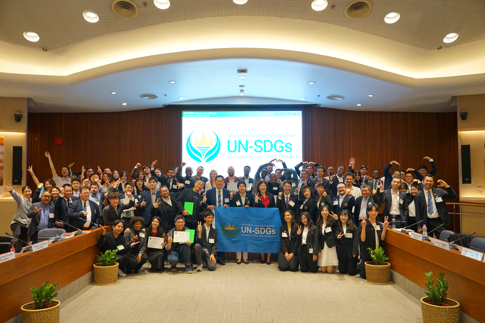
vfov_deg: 43.6
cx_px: 242
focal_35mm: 30
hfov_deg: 61.9
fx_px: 404
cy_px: 162
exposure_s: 1/125
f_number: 4
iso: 1600
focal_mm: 30
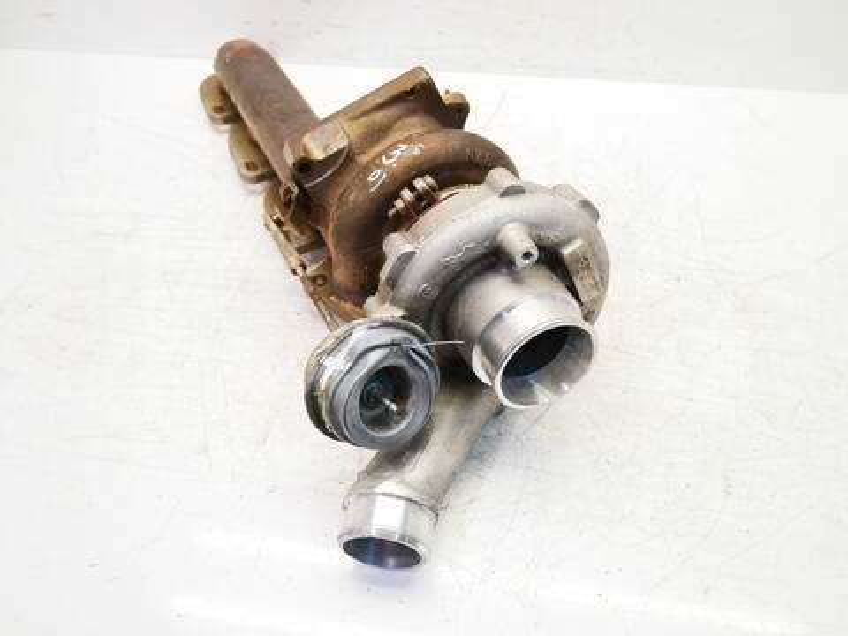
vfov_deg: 46.8
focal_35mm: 30
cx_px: 424
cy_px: 318
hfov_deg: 60.0
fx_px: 735
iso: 500
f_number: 3.8
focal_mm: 15
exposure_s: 1/60
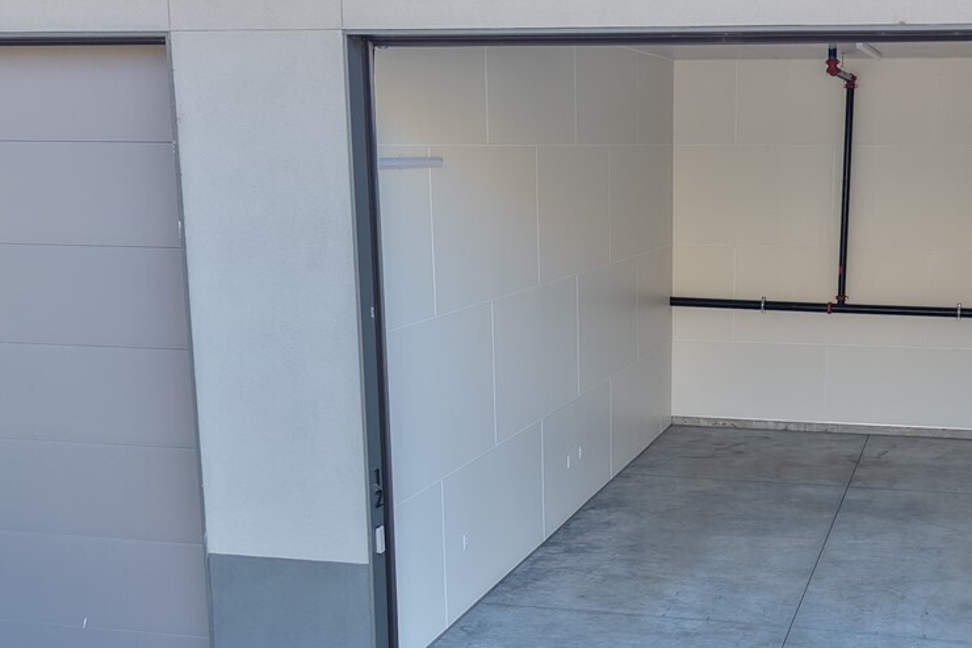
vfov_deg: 24.8
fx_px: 1458
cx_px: 670
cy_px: 468
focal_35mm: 54
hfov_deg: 36.4
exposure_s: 1/640
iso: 400
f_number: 1.8
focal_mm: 8.67
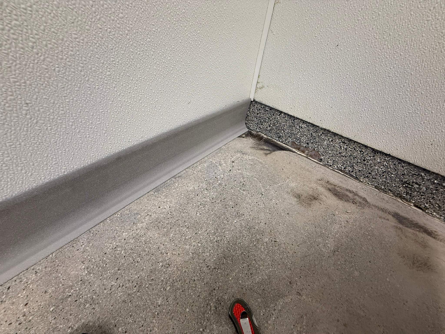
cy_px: 167
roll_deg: -8.5
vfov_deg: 85.7
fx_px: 180
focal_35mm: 14
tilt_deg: -41.5
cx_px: 222
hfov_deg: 102.1
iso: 200
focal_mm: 2.22
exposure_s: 1/60
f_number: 2.2
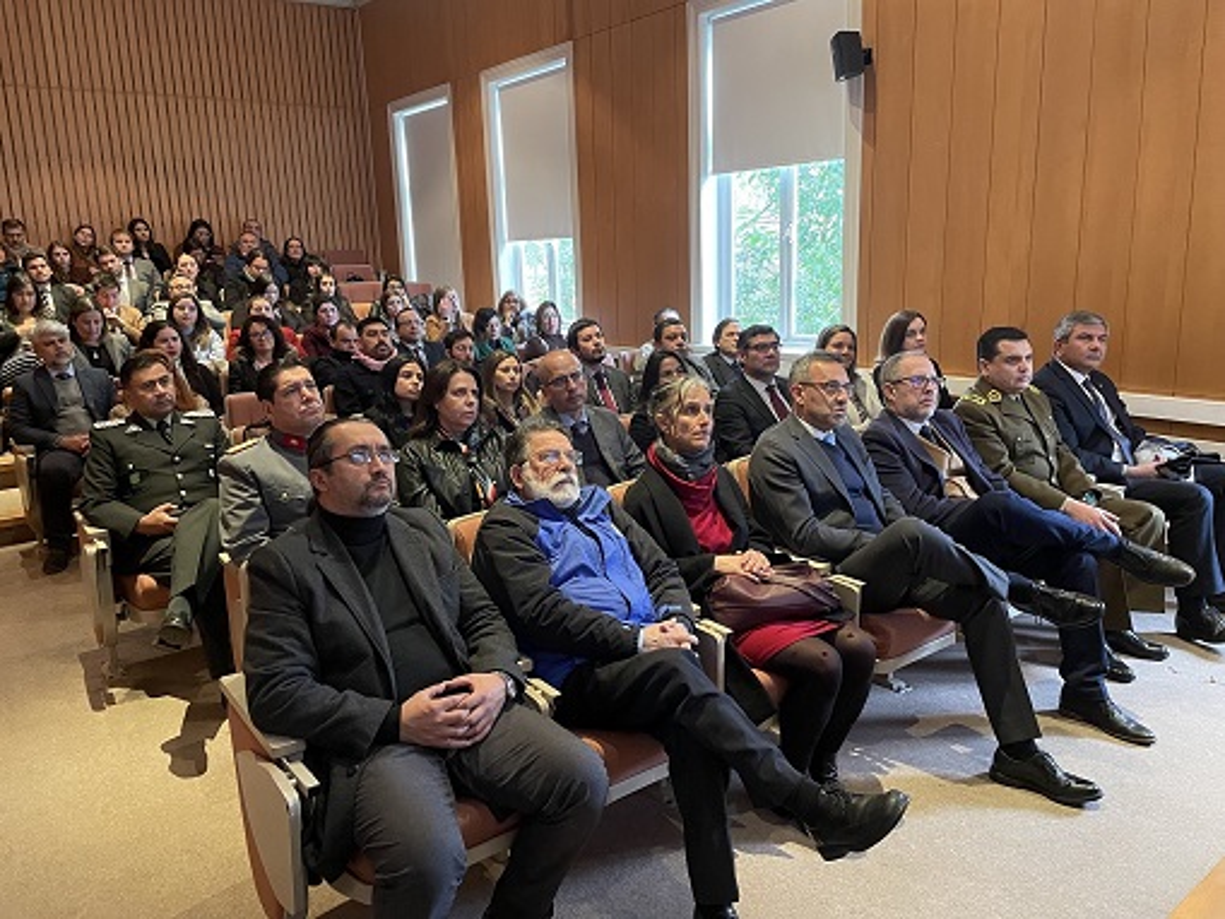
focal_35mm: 26
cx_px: 612
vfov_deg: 53.1
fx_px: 920
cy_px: 460
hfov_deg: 67.3
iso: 640
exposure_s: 1/33
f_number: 1.6
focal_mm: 4.2
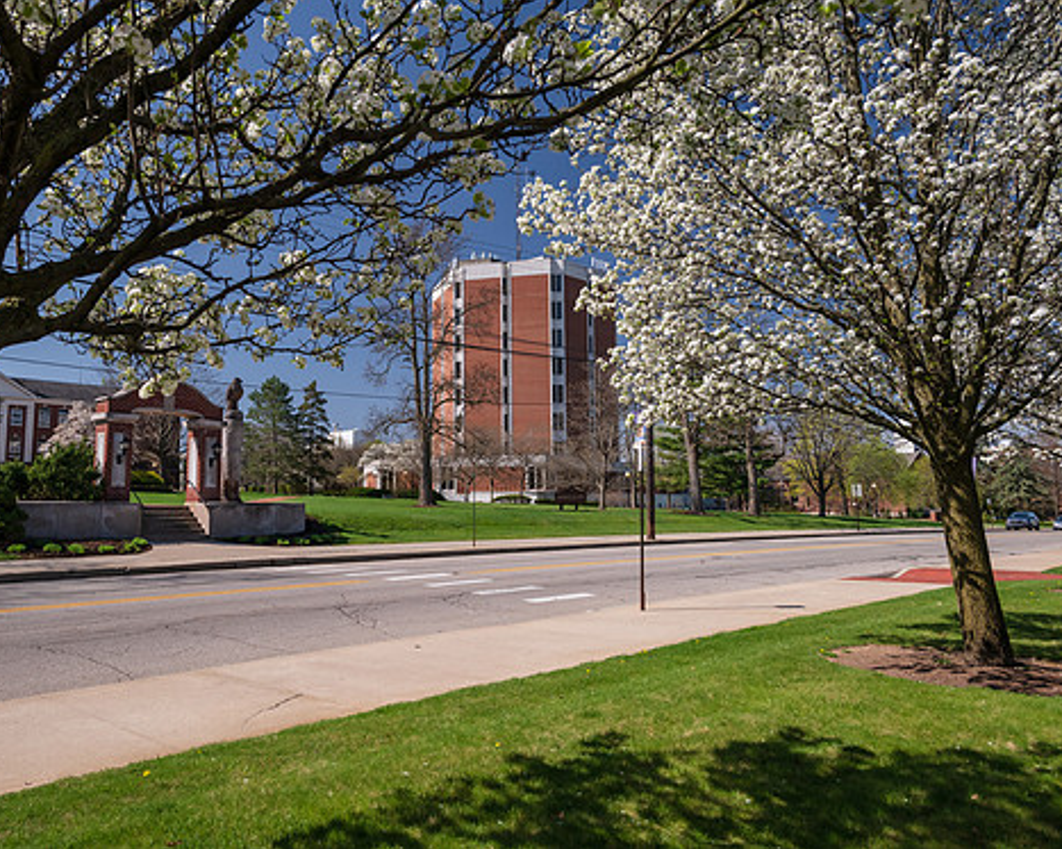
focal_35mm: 28
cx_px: 409
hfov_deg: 61.5
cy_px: 411
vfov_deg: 51.5
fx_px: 880
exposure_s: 1/320
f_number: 8
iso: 320
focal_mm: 24
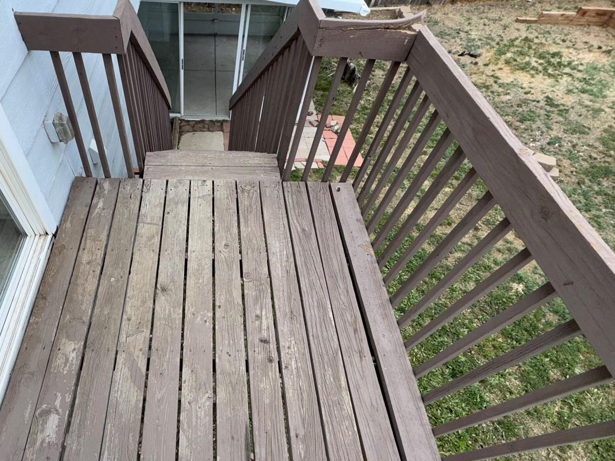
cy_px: 292
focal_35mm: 20
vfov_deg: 64.9
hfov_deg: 78.9
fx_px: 355
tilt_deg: -58.2
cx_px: 201
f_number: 2.2
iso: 32
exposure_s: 1/260
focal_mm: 2.22
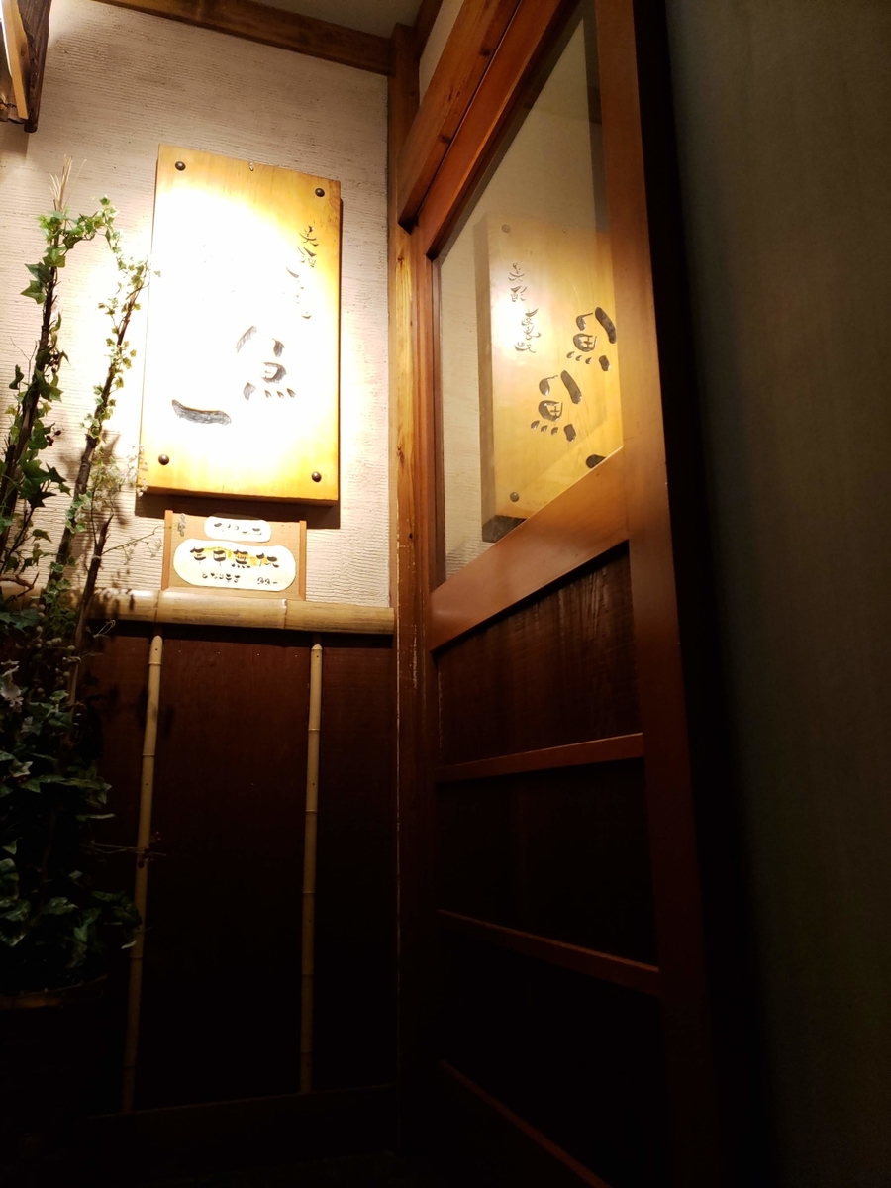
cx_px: 446
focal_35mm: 26
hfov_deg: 53.1
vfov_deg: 67.3
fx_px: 892
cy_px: 594
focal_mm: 4.3
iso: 200
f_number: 1.5
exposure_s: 1/50
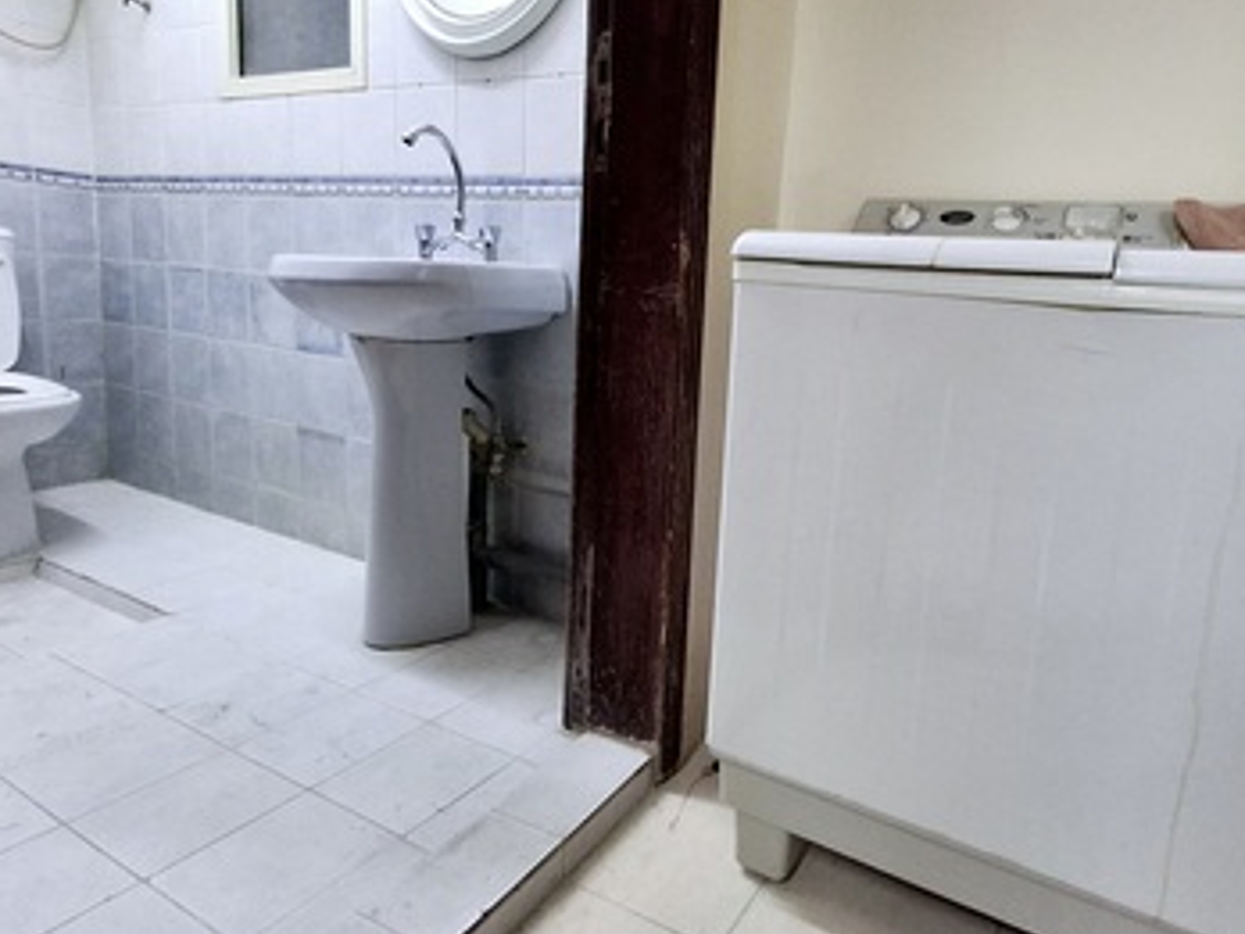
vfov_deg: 63.1
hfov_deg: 77.4
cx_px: 789
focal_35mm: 21
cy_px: 395
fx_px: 755
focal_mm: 1.64
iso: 160
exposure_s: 1/40
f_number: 2.2
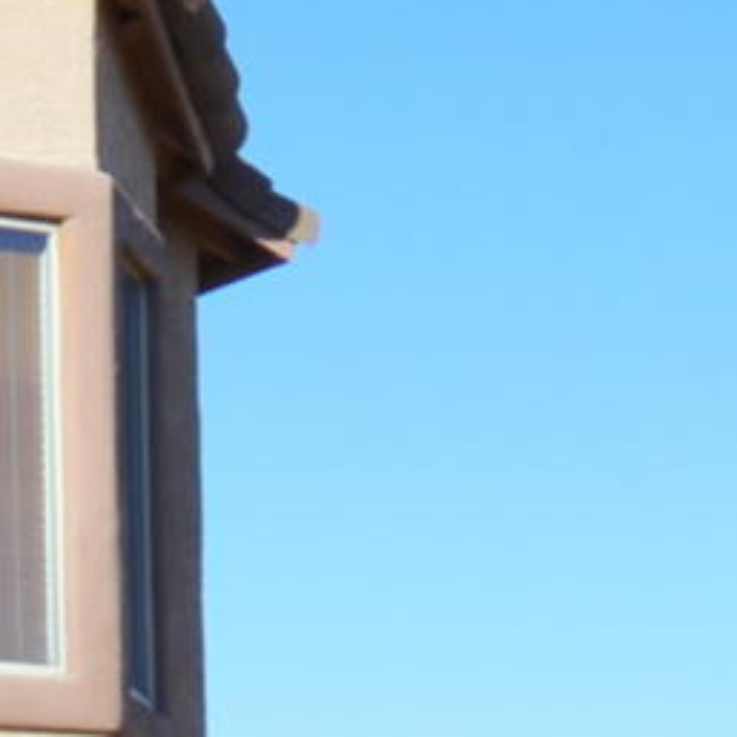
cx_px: 34
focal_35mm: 193
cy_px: 1331
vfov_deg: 8.7
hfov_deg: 9.0
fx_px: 4648
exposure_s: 1/200
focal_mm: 13
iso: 100
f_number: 7.1
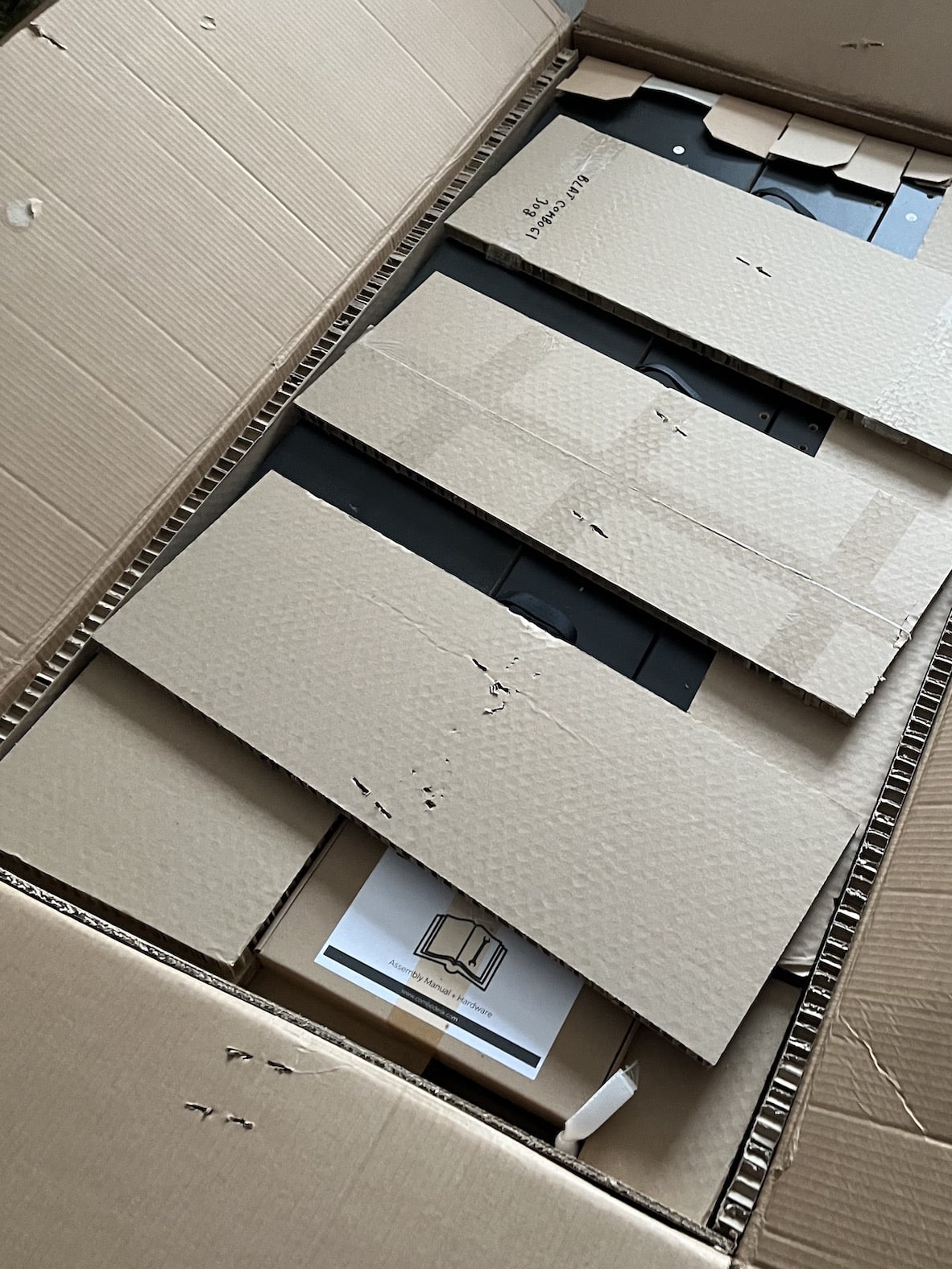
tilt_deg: -57.2
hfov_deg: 42.6
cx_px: 603
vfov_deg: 55.3
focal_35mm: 33
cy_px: 588
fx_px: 1210
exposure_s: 1/52
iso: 500
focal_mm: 5.1
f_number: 1.6
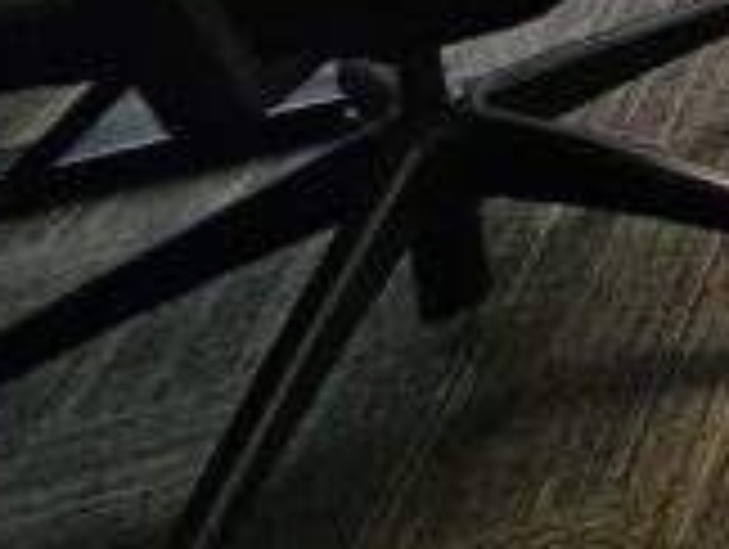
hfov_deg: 11.7
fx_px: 1729
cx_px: 2169
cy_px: -1066
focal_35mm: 82
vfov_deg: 11.4
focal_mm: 2.2
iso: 100
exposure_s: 1/50
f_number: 2.2
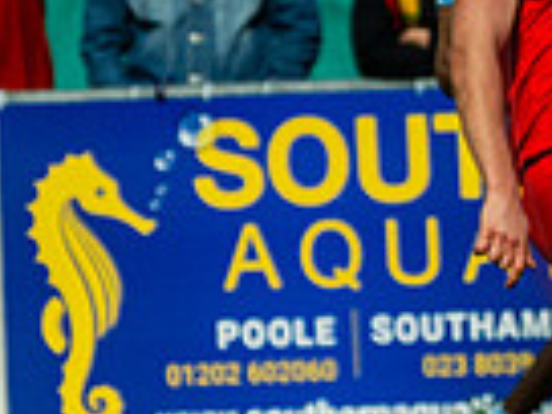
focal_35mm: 1749
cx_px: 542
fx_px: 27890
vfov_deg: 0.9
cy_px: 49
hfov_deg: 1.1
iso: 400
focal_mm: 200
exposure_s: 1/8000
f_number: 4
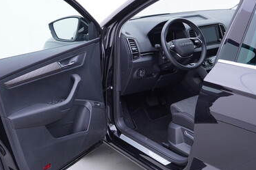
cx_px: 135
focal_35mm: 53
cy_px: 96
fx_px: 377
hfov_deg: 37.5
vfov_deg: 25.5
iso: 125
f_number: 2.8
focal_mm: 24
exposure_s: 1/40
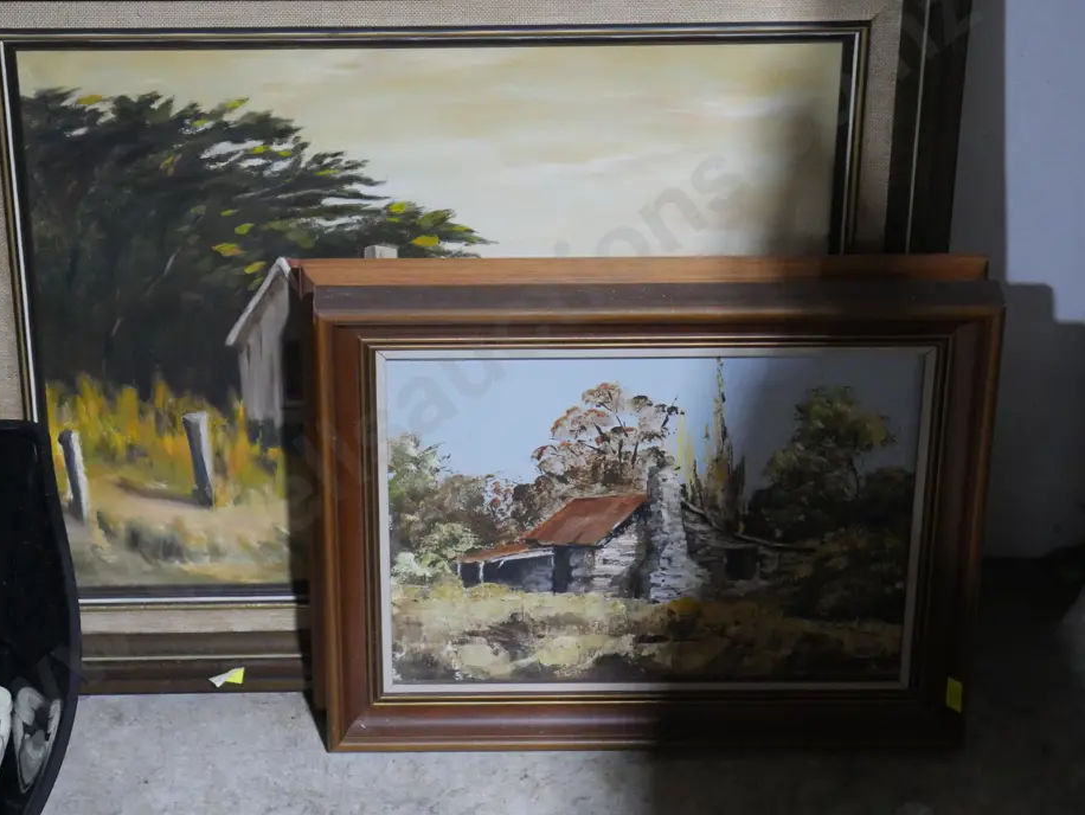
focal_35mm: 85
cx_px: 481
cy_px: 361
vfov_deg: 17.4
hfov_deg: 23.0
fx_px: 2666
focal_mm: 38
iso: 3200
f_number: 5.5
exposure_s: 1/80
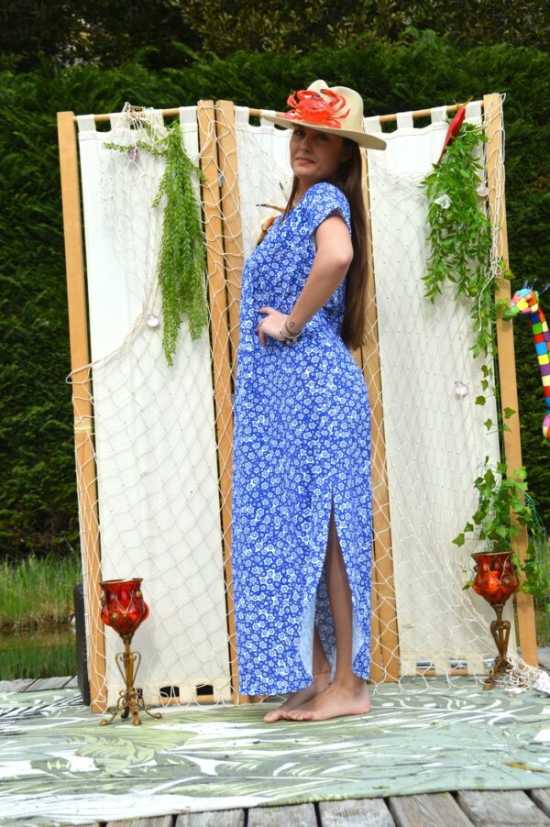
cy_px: 414
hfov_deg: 23.7
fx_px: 1308
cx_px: 275
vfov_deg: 35.1
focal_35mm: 57
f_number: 8
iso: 100
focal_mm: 38
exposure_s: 1/250
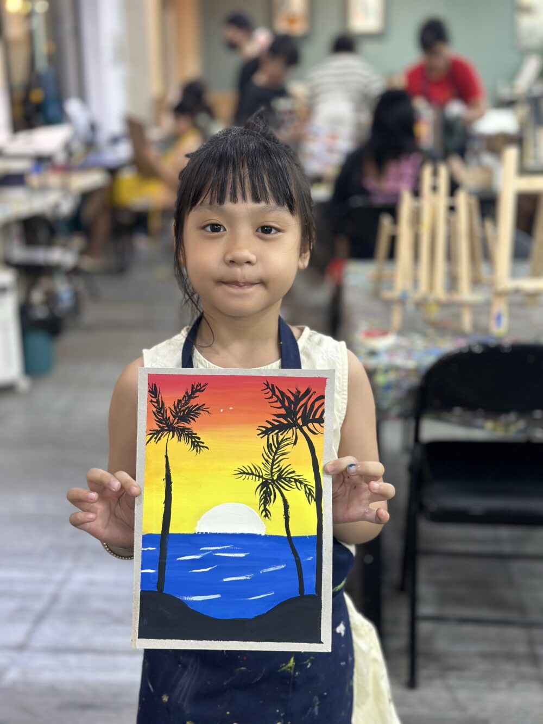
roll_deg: +0.2
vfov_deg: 39.7
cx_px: 272
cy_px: 362
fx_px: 1004
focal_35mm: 48
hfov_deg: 30.3
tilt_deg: -16.2
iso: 125
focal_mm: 6.86
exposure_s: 1/50
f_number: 1.78
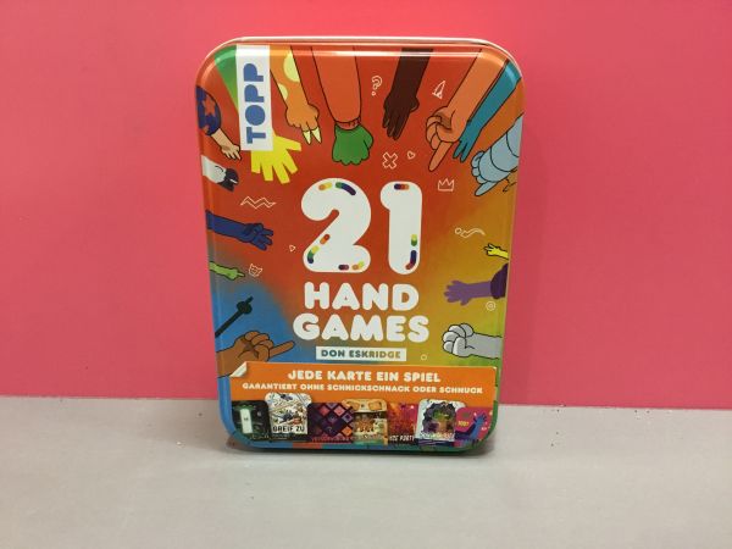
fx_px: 656
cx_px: 366
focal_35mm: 31
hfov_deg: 58.4
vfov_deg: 45.4
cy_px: 274
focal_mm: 3.3
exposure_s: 1/33
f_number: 2.4
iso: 200
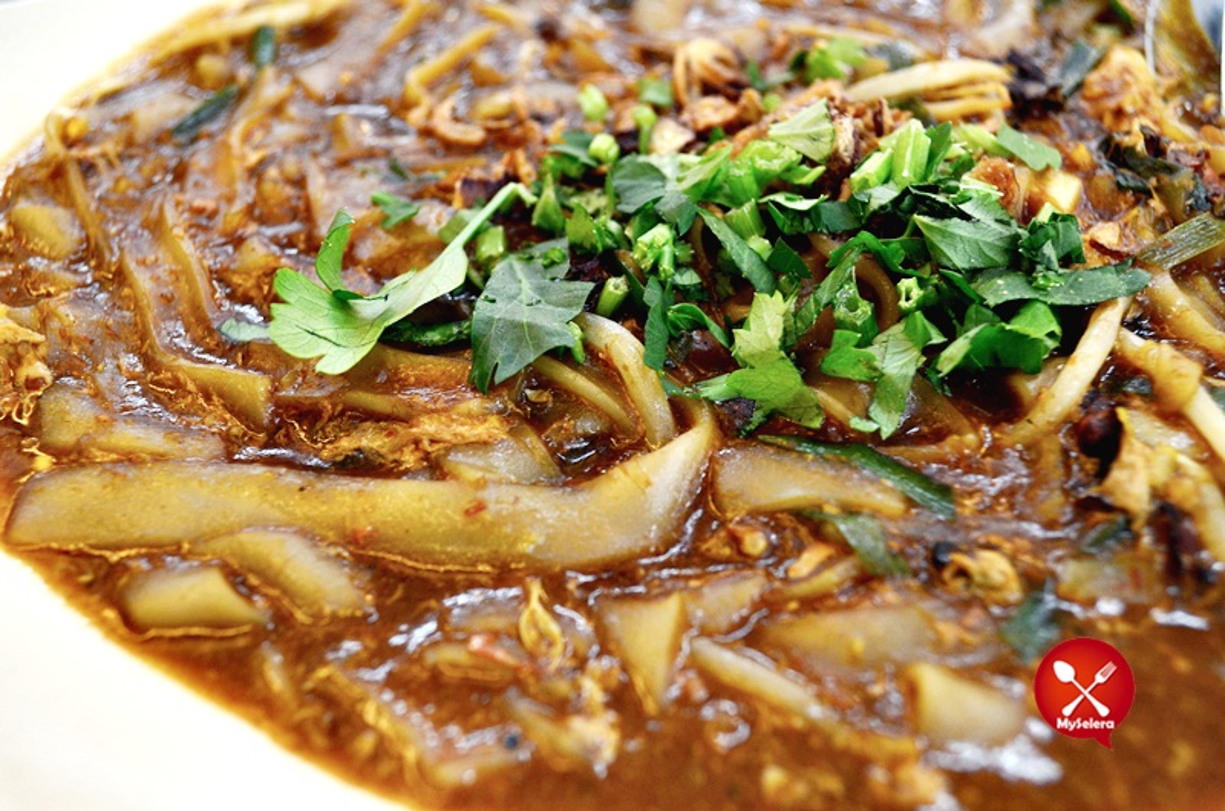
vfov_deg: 31.8
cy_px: 406
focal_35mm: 42
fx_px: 1426
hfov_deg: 46.5
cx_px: 612
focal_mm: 28
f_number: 5
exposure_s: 1/25
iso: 400
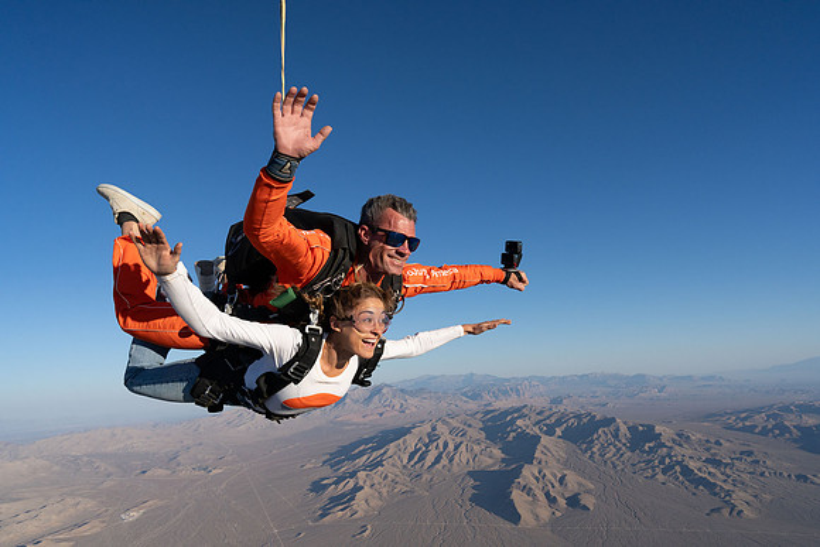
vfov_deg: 53.2
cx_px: 410
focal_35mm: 24
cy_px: 274
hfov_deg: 73.7
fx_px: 547
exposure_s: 1/2000
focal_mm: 24
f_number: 9
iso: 800
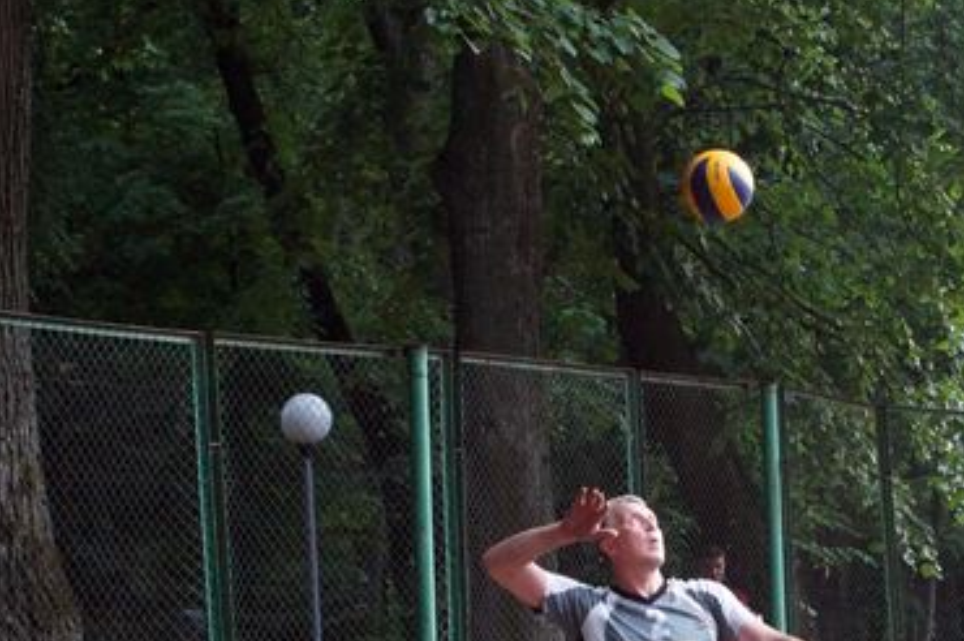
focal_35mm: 142
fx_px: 3799
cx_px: 735
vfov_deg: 9.6
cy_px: 590
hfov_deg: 14.4
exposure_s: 1/250
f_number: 5.6
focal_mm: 50
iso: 3200
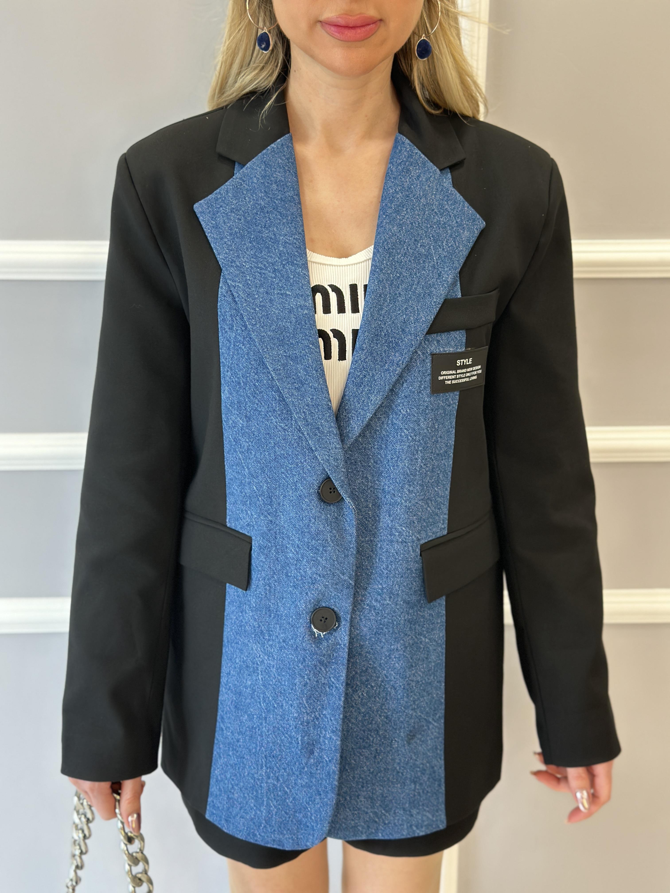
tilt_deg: -16.8
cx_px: 335
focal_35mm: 48
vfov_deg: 39.7
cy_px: 446
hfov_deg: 30.3
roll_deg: -0.6
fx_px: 1239
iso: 125
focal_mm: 6.86
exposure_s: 1/50
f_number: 1.78
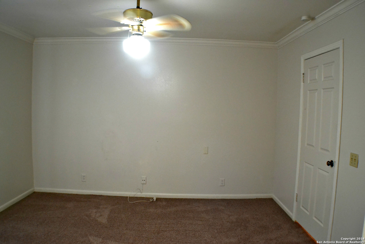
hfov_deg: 55.1
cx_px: 182
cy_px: 122
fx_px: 350
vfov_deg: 38.4
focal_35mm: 34
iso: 3200
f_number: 3.8
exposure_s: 1/50
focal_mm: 23
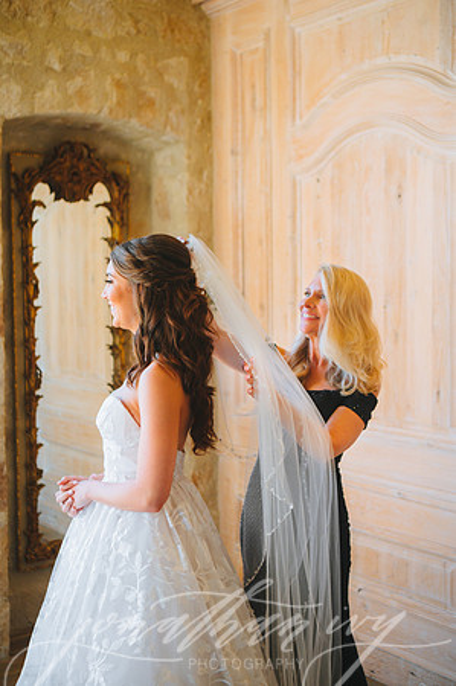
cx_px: 228
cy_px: 343
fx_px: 914
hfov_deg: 28.0
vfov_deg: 41.2
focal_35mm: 48
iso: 800
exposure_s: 1/200
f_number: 2.8
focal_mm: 48
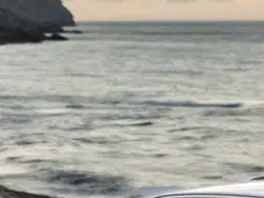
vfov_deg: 9.6
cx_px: 155
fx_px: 1174
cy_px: 182
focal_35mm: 154
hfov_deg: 12.8
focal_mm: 34
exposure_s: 1.6
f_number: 11
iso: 31
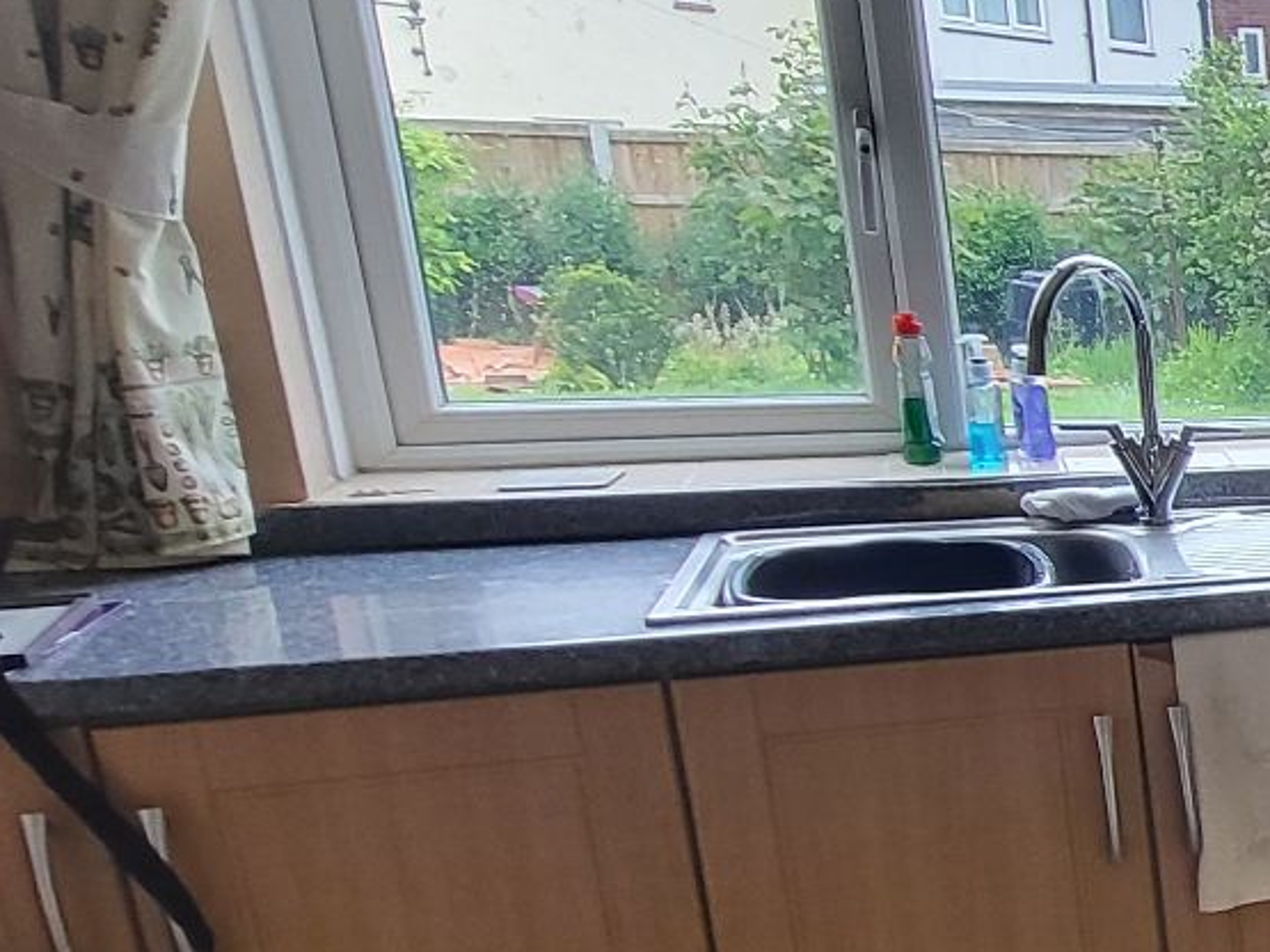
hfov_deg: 25.5
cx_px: 2046
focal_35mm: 48
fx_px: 1761
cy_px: 680
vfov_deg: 29.9
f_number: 2.2
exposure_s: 1/50
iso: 100
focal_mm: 1.74
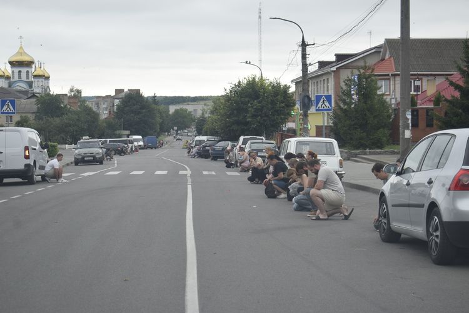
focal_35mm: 82
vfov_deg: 16.6
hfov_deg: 24.6
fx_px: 1075
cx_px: 234
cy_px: 156
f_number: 5.6
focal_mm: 55
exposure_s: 1/200
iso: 200
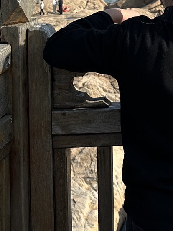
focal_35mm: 87
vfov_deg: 18.6
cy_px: -158
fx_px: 580
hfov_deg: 16.4
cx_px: 196
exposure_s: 1/5525
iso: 80
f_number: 1.78
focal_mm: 6.86
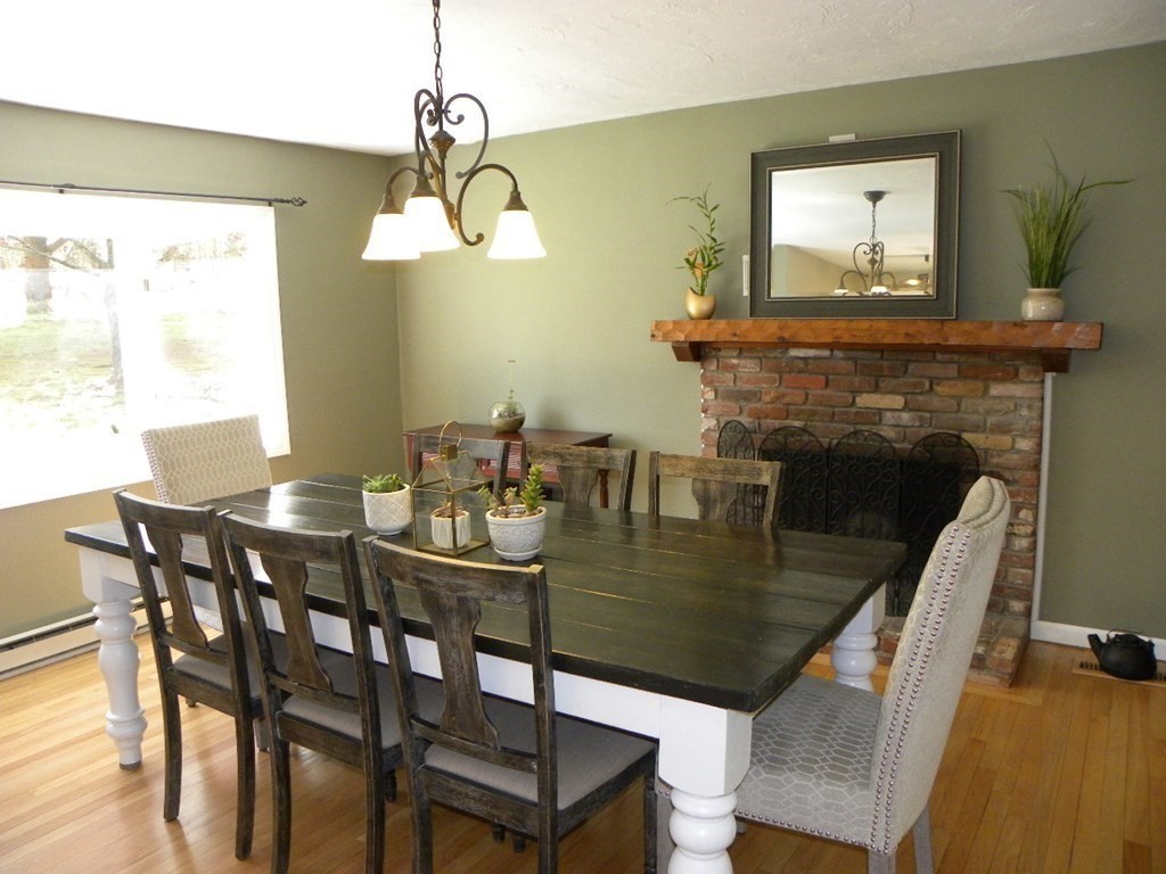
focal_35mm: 26
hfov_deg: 67.3
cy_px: 437
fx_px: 876
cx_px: 583
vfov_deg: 53.1
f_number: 2.8
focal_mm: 4.6
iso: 312
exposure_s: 1/76.4
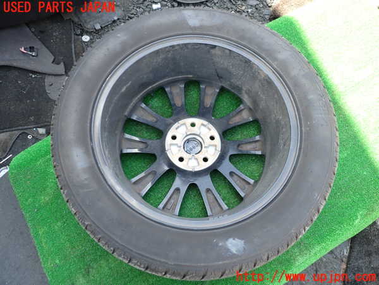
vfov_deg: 46.8
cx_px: 190
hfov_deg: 60.0
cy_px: 142
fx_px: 328
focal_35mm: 30
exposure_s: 1/125
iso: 100
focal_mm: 5.4
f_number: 2.3
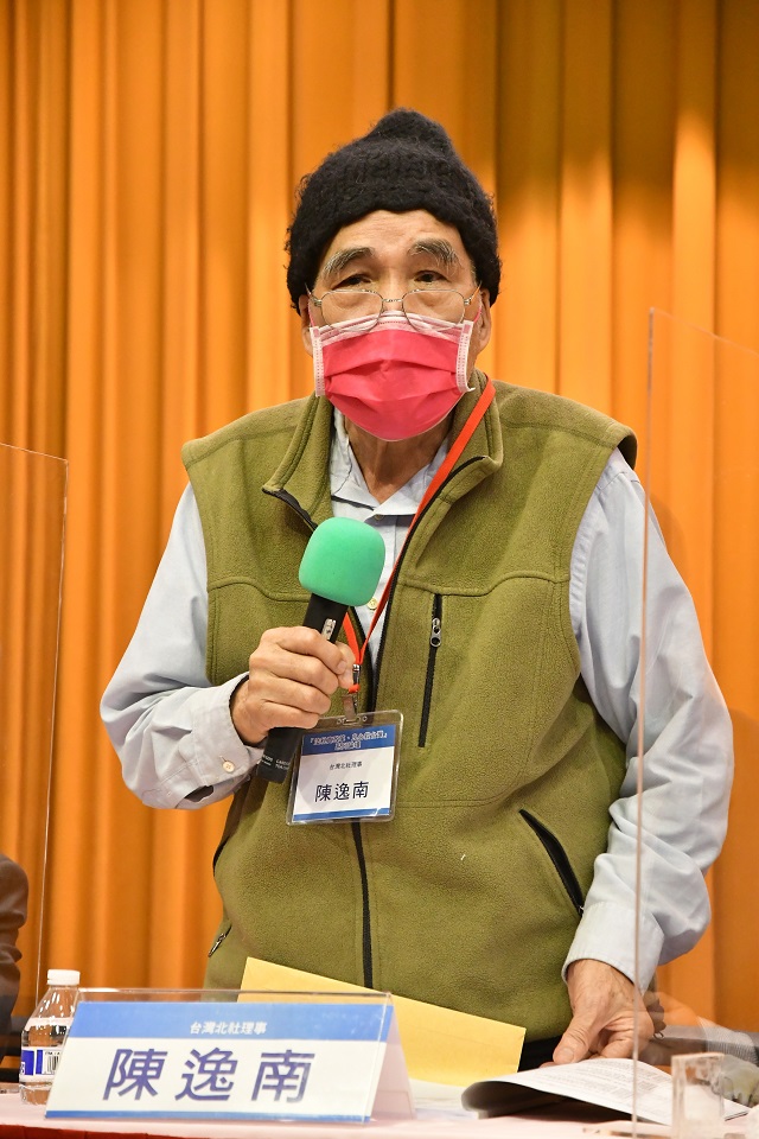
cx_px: 380
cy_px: 570
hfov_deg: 13.0
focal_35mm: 105
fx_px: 3320
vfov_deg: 19.5
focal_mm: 70
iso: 4000
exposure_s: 1/160
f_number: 4.5
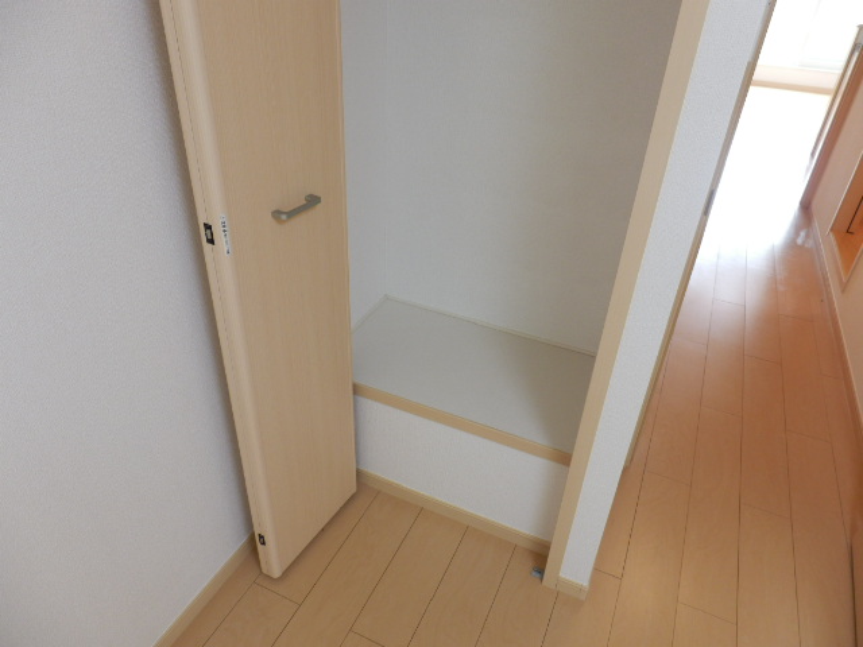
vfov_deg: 56.8
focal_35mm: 24
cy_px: 324
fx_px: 598
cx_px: 432
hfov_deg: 71.6
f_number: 3
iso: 125
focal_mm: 4.2
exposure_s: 1/30
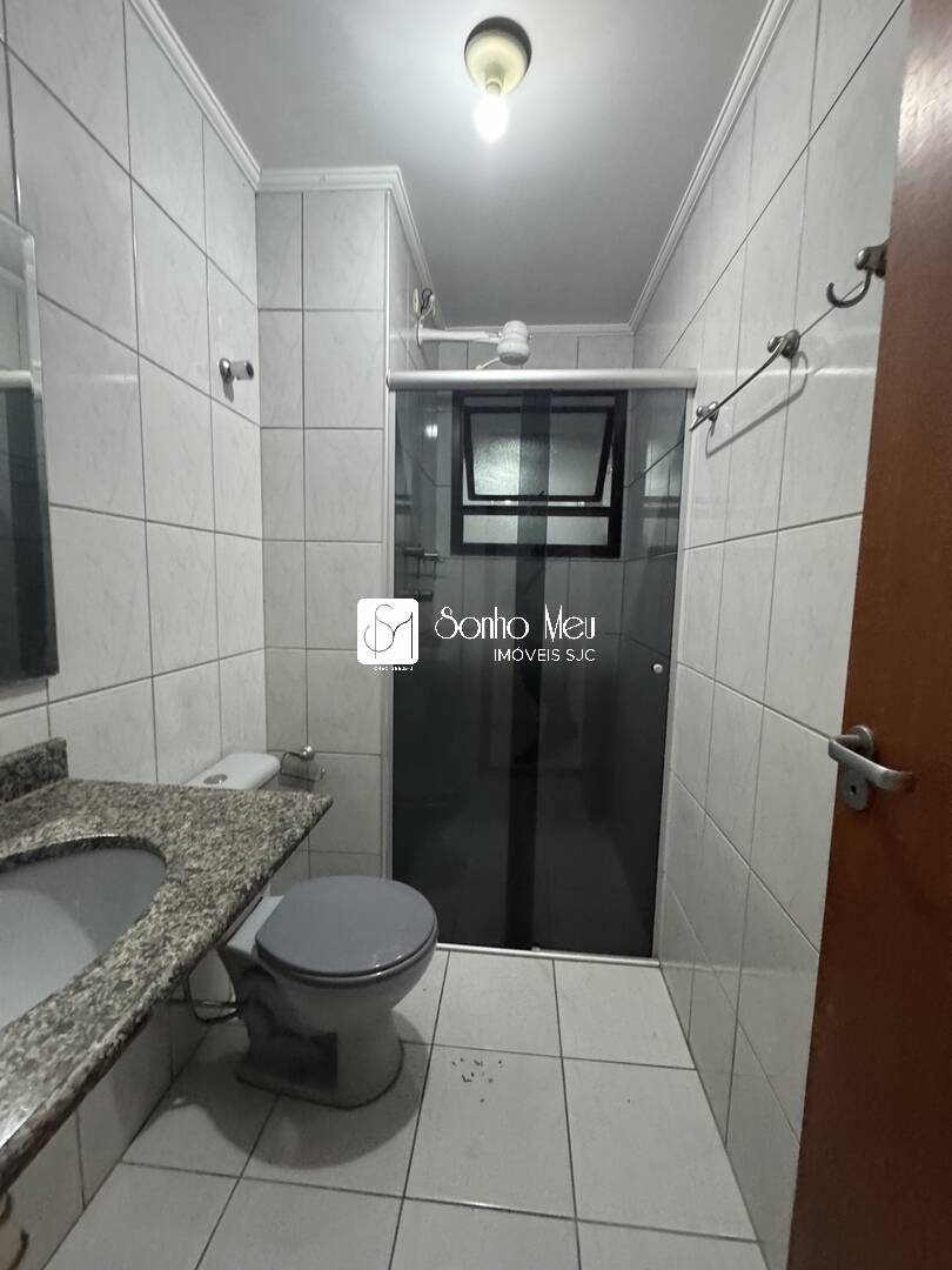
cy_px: 635
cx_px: 476
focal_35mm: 14
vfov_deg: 102.1
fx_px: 513
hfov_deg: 85.7
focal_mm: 2.22
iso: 800
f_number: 2.2
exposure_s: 1/60
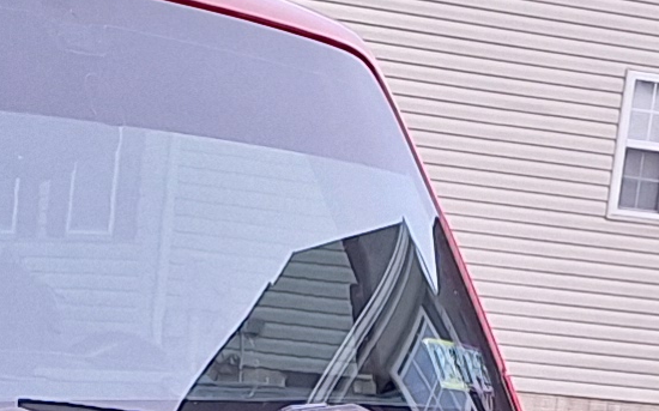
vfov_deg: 6.6
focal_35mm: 181
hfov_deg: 11.5
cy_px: 1201
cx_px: -2
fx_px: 3249
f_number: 1.8
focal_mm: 5.54
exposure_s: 1/147
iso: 40
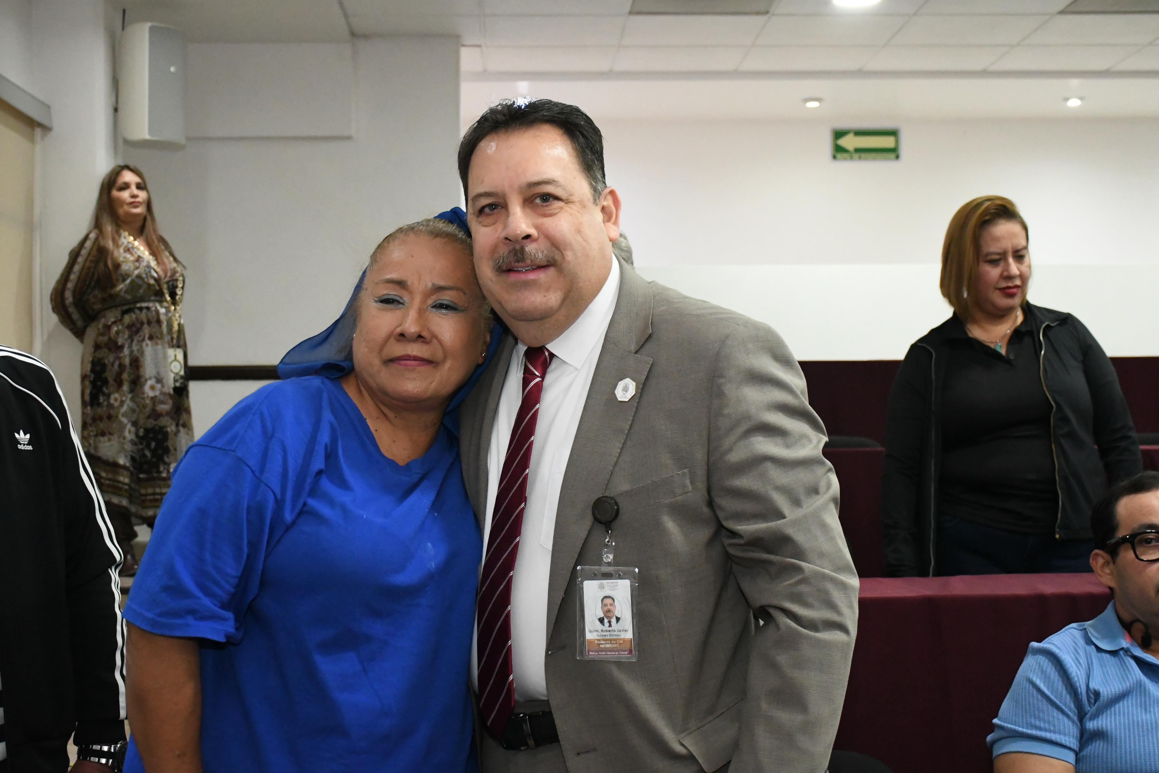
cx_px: 580
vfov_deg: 23.8
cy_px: 386
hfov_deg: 35.1
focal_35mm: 57
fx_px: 1835
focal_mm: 38
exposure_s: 1/100
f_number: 5.6
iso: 6400
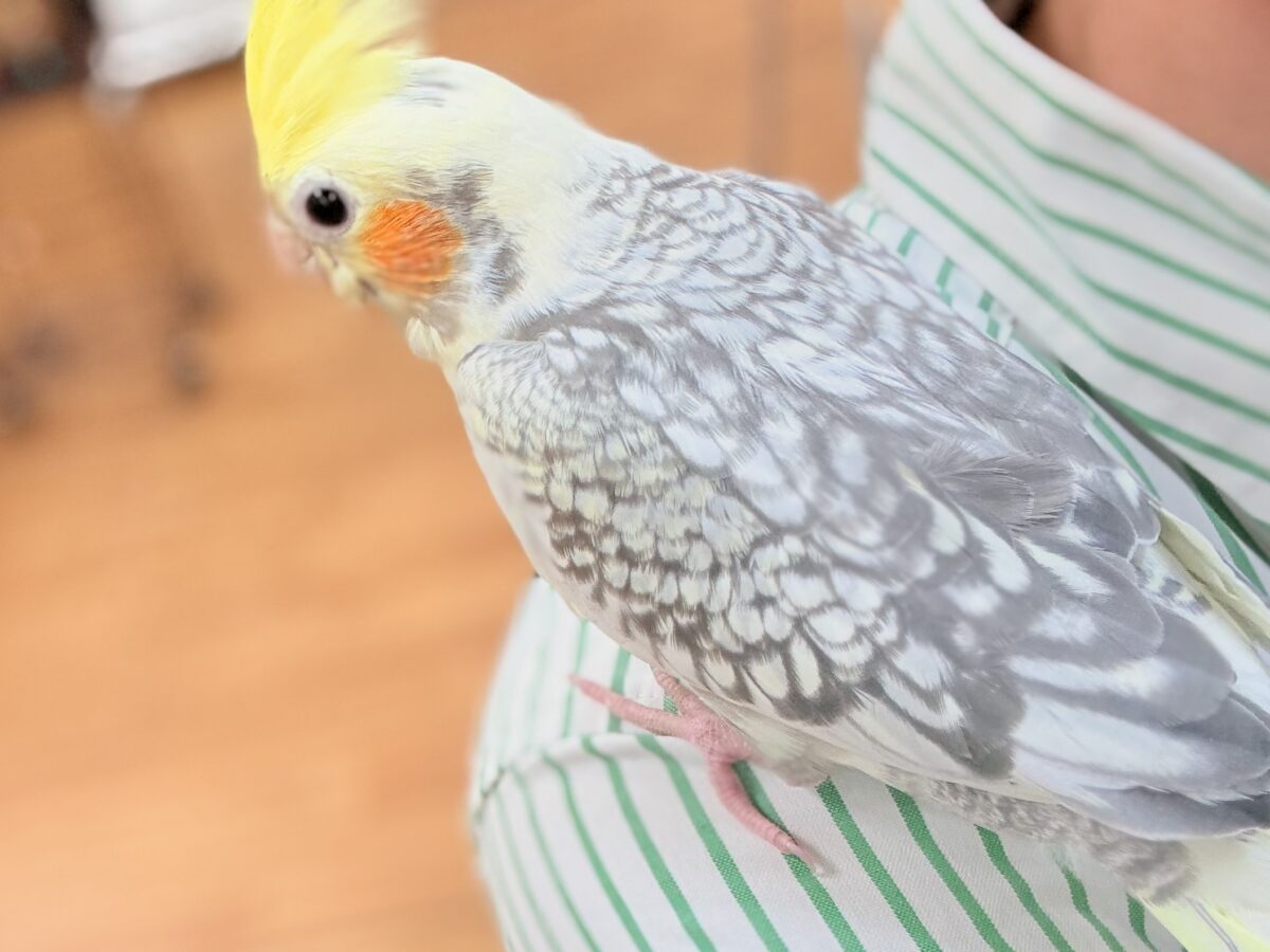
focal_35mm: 23
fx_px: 844
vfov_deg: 58.9
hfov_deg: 73.9
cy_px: 476
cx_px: 635
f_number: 1.9
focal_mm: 2.69
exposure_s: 1/91
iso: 80
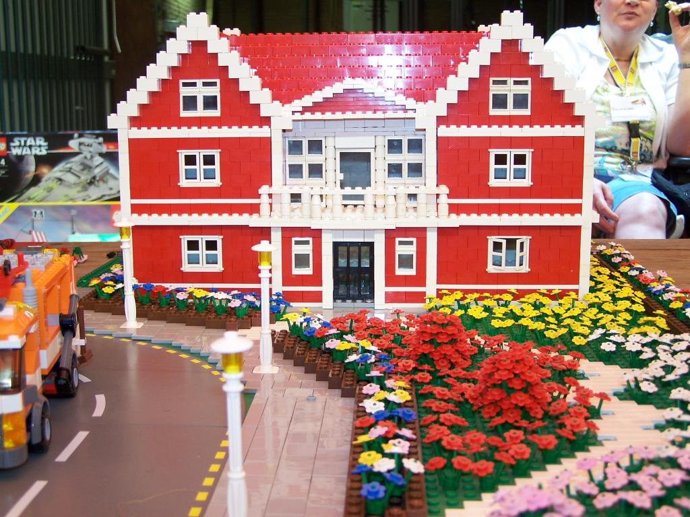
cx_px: 345
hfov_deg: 37.5
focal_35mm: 51
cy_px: 258
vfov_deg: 28.6
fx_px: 1017
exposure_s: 1/4
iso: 80
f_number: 3
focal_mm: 8.5
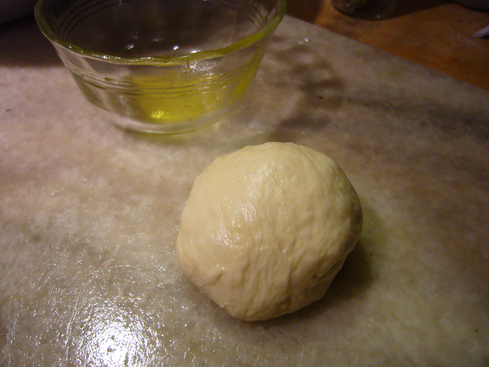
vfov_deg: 40.7
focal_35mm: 35
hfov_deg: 52.6
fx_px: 494
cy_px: 184
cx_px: 244
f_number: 2.8
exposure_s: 1/15
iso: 160
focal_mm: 5.8
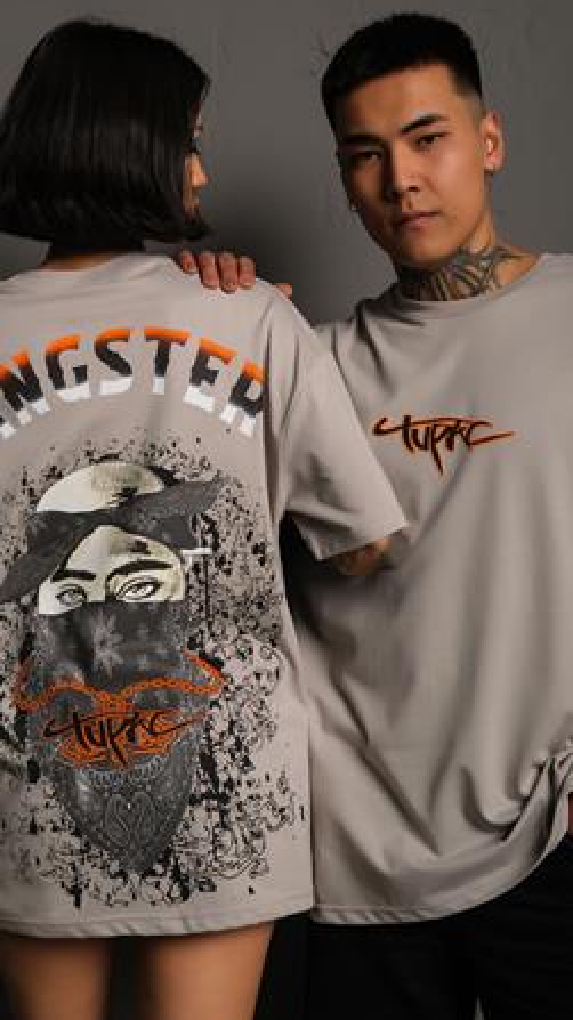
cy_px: 439
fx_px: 1298
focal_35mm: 48
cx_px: 299
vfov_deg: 42.8
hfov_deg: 24.9
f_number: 5
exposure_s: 1/160
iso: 160
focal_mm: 23.3
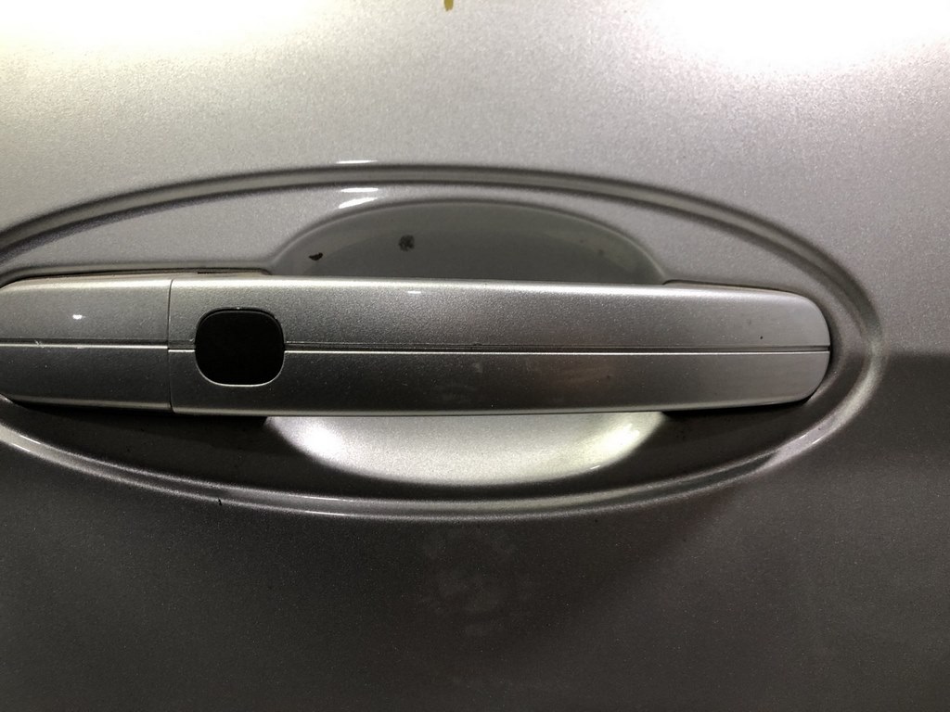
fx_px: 768
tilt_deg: -16.6
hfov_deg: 63.4
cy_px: 356
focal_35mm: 28
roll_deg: +4.8
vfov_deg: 49.7
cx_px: 475
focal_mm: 4
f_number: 1.8
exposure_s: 1/33
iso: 32
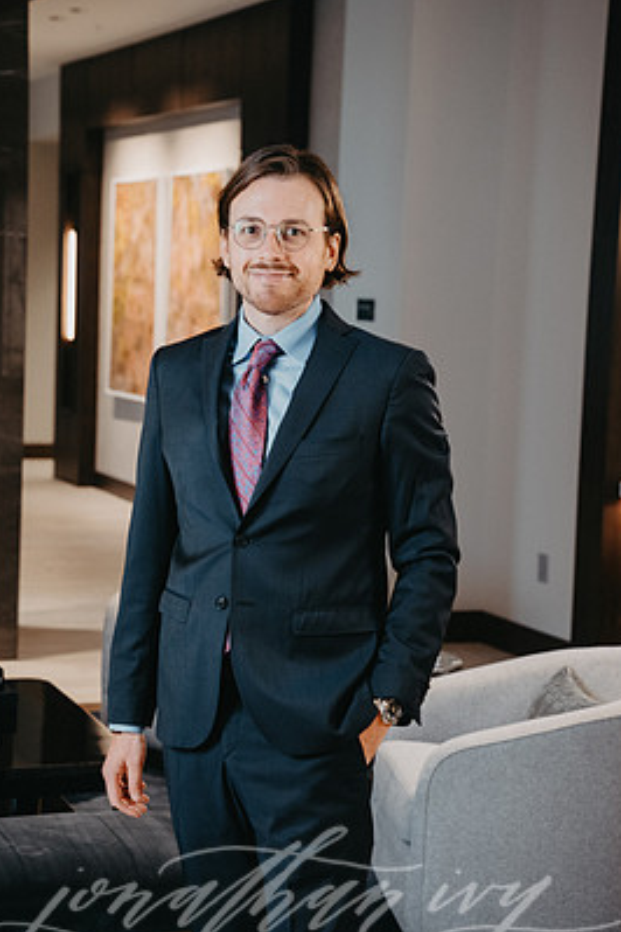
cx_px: 278
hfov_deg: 17.3
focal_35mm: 79
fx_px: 2044
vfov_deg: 25.7
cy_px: 465
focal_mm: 70
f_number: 4.5
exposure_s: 1/125
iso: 2000
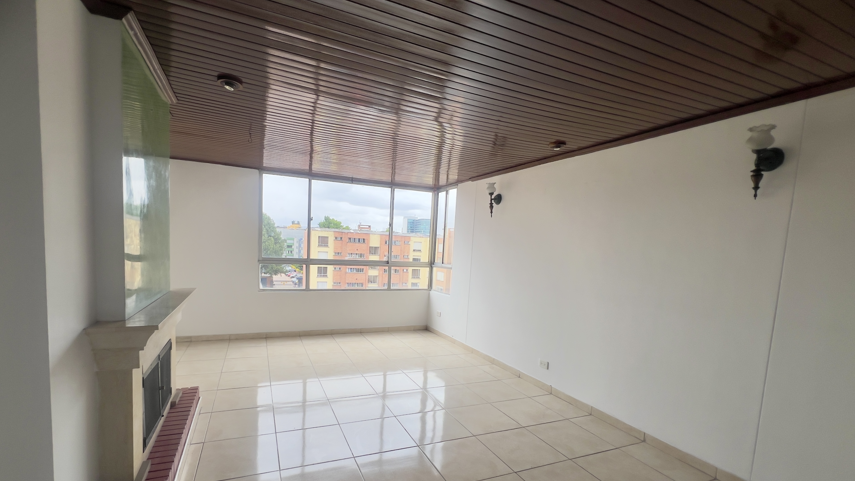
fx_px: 340
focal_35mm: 15
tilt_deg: -5.8
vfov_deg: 70.0
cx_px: 405
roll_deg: -2.9
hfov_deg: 102.9
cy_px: 283
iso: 32
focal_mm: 1.57
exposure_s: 1/423
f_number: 1.8
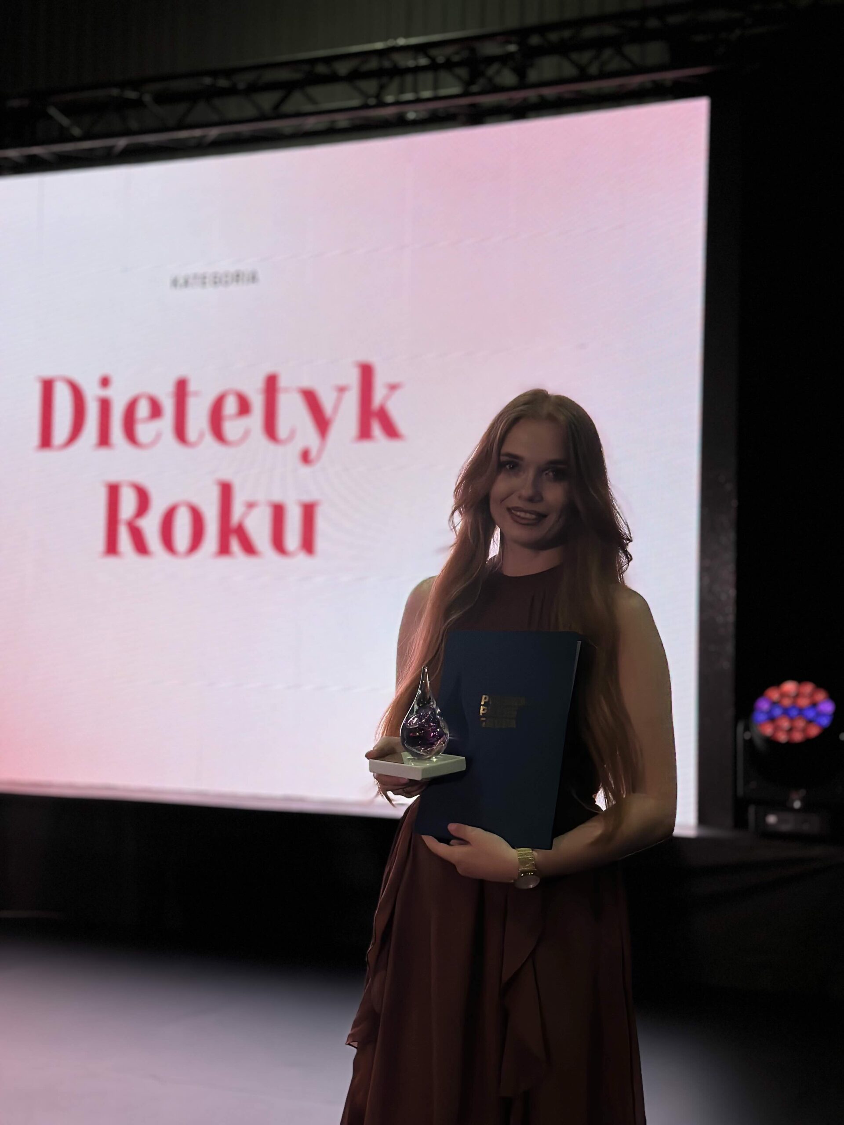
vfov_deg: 39.7
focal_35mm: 48
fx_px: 1560
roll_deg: -1.7
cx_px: 422
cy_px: 562
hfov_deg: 30.3
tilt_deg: +2.6
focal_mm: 6.86
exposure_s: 1/1242
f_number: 1.78
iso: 80
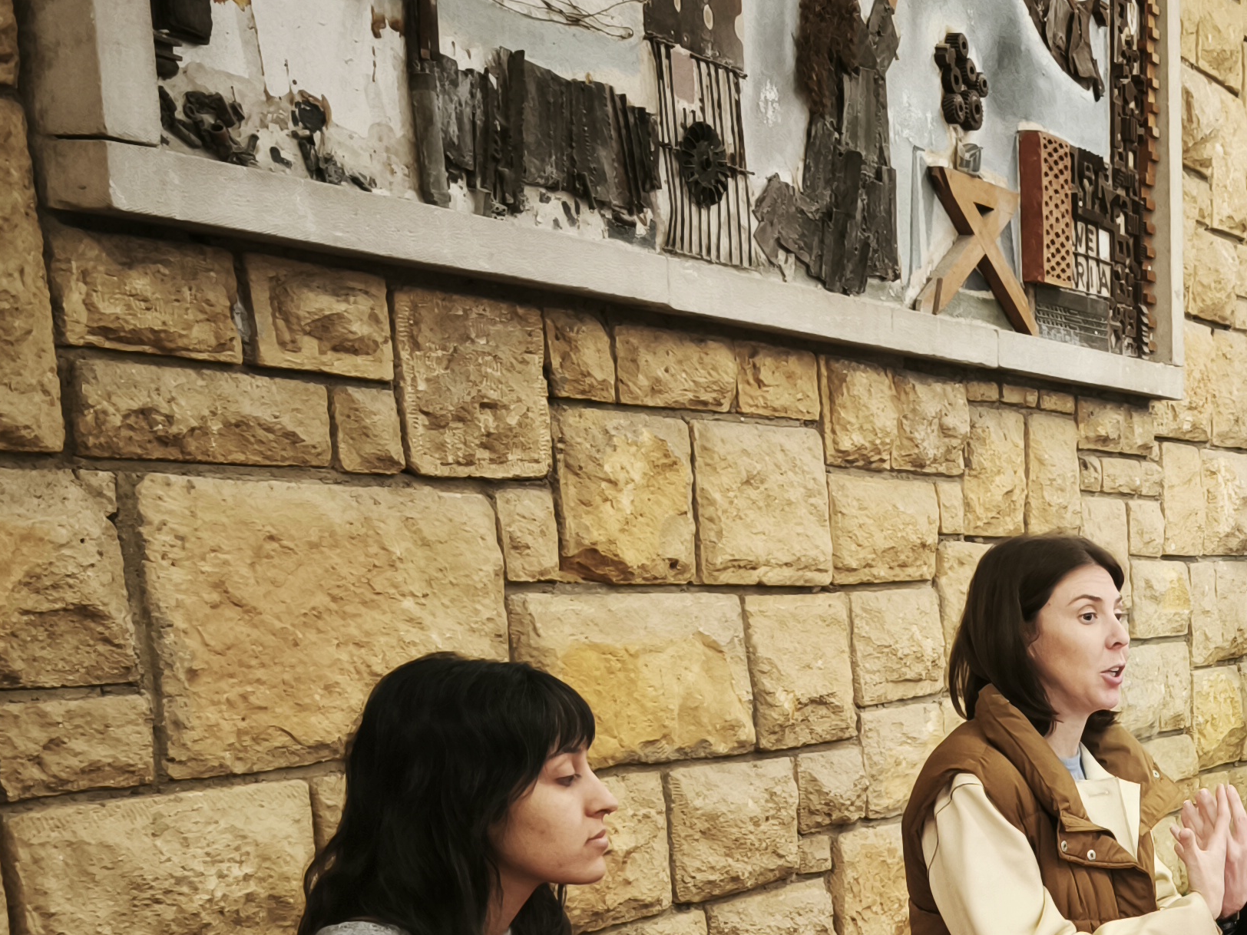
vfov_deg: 24.0
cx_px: 1478
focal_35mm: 58
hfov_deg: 29.0
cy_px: 968
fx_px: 2089
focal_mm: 5.35
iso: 640
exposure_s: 1/50
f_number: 1.7
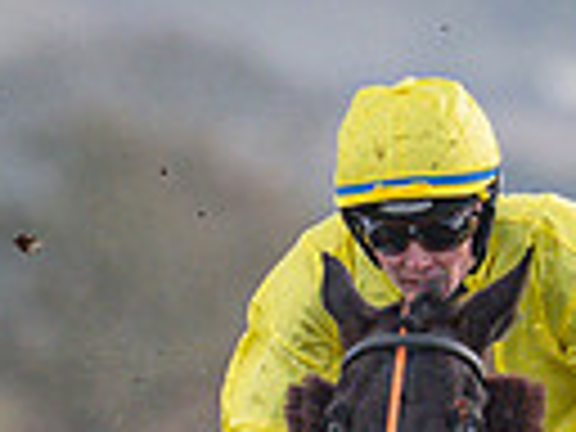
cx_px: 302
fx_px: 59587
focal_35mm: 3581
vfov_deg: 0.4
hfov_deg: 0.6
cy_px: 701
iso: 800
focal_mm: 400
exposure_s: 1/2000
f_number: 5
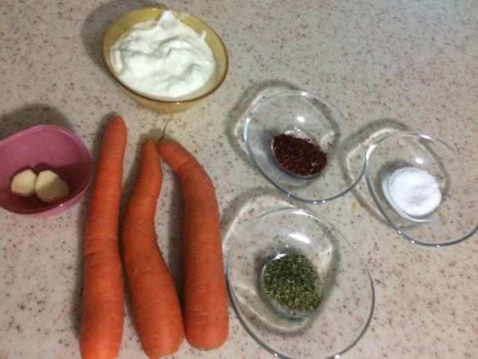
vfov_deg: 48.3
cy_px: 180
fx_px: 401
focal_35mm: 29
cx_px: 239
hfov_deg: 61.6
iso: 500
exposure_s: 1/17
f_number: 2.2
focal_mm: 4.15
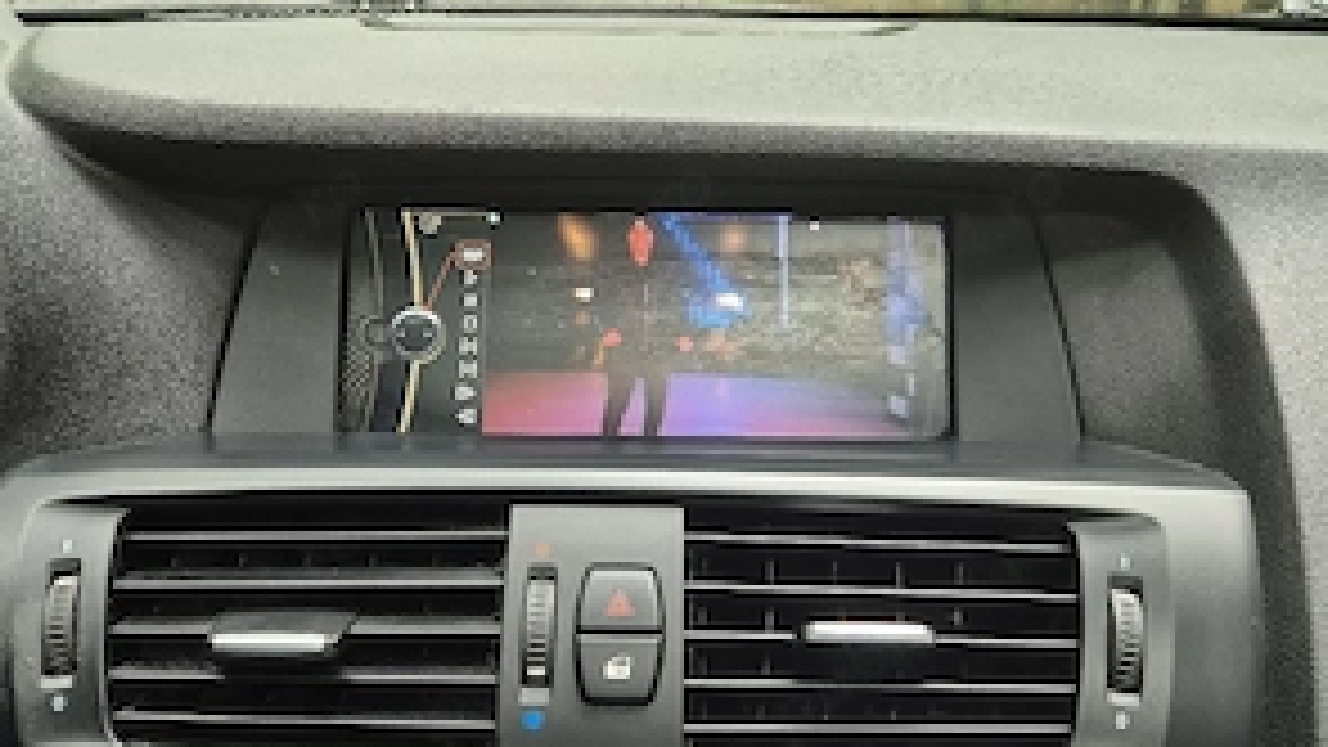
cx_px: 657
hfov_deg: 58.0
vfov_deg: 34.6
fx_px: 1197
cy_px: 328
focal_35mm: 34
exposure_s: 1/60.2
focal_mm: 5.4
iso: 160
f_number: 1.8
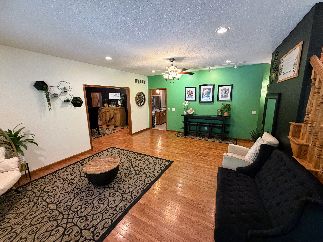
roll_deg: +1.6
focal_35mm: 14
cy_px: 121
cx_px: 162
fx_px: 131
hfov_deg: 102.1
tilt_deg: -9.4
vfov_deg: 85.7
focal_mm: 2.22
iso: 400
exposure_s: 1/60
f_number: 2.2
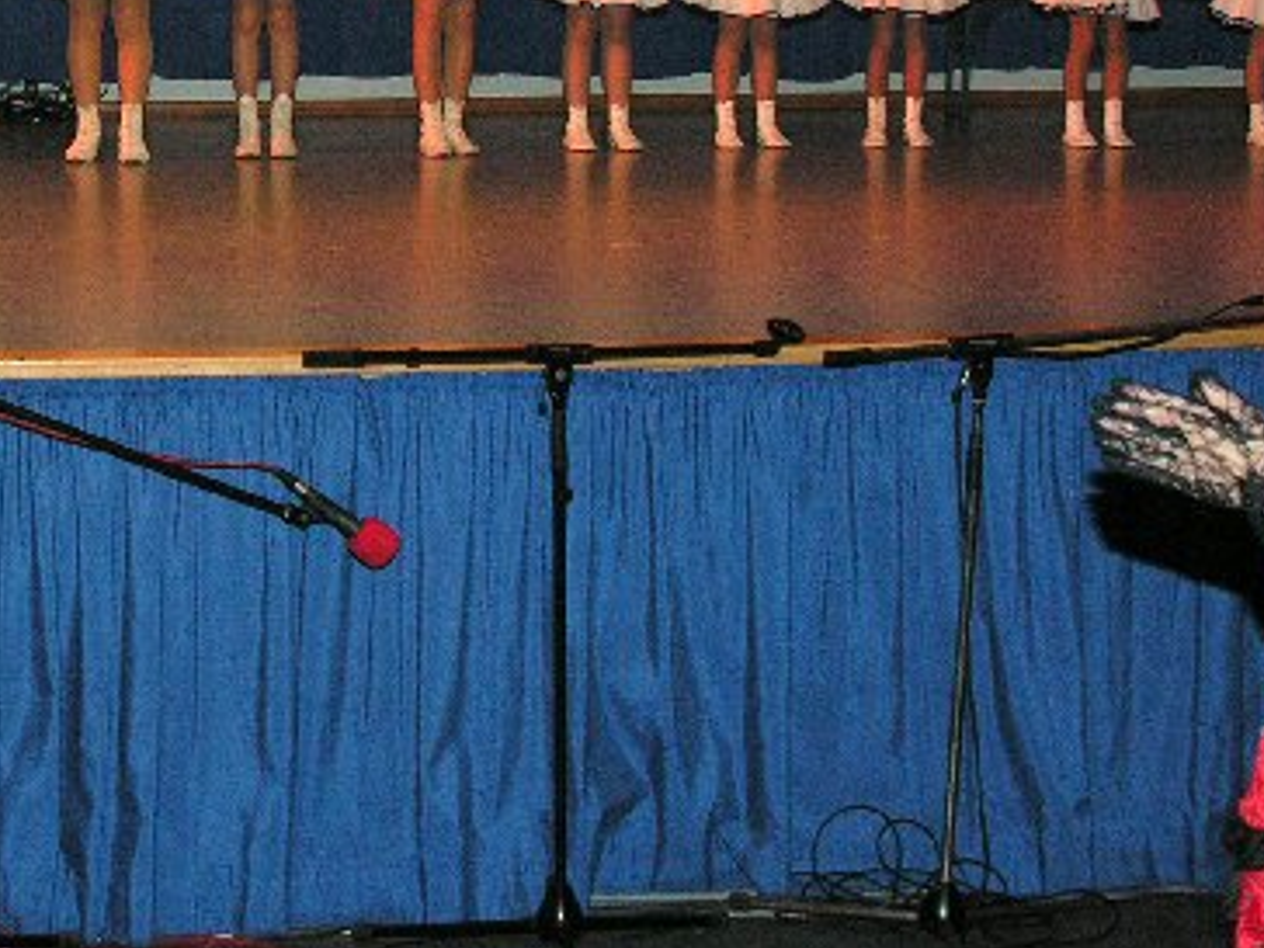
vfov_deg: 18.6
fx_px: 2812
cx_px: 80
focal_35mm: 77
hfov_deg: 24.5
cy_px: 3
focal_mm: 8.9
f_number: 4
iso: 200
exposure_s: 1/60.1
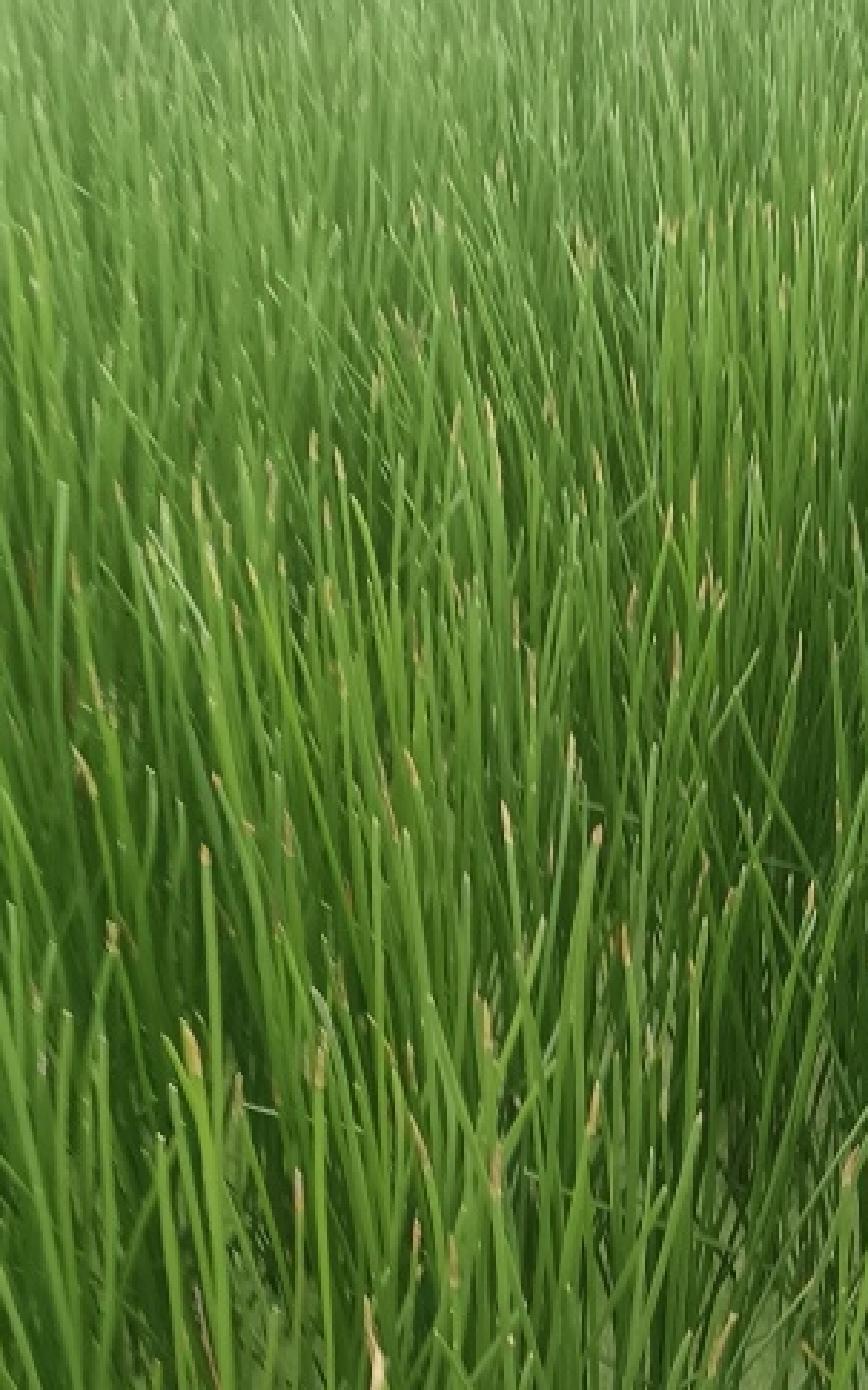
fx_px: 2385
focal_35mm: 63
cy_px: 815
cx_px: 908
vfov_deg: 32.4
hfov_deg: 19.9
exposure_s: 1/50
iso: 291
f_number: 1.8
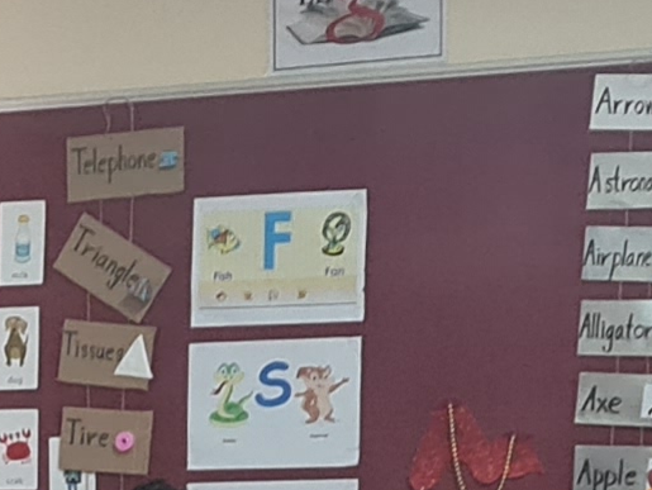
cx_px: -424
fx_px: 3657
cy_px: 1112
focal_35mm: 194
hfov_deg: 9.8
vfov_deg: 7.3
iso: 320
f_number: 1.8
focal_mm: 7
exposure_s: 1/50
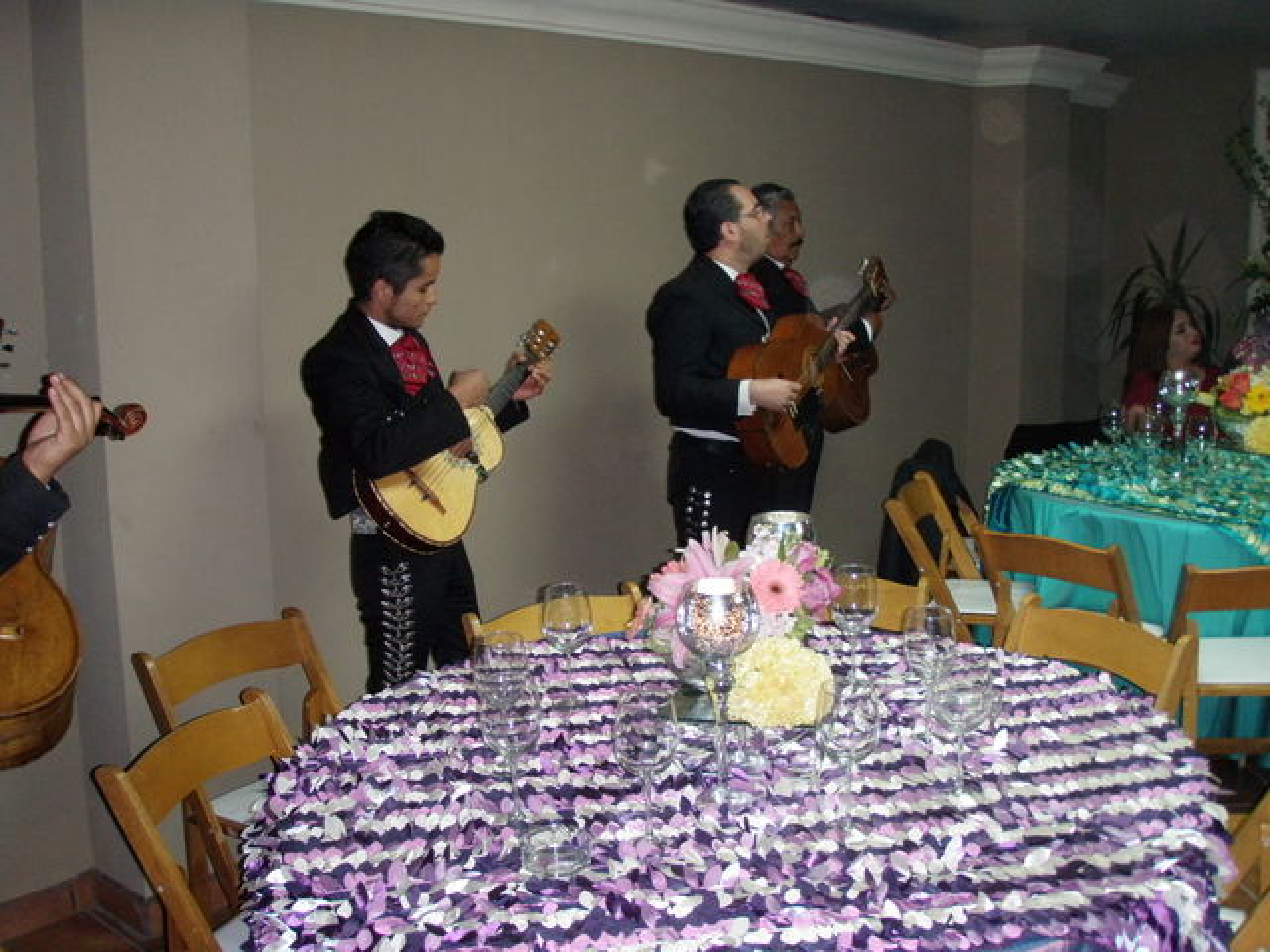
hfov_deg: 49.0
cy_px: 476
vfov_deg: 37.7
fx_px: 1394
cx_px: 635
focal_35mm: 38
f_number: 3.5
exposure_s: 1/30
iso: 320
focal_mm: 6.7
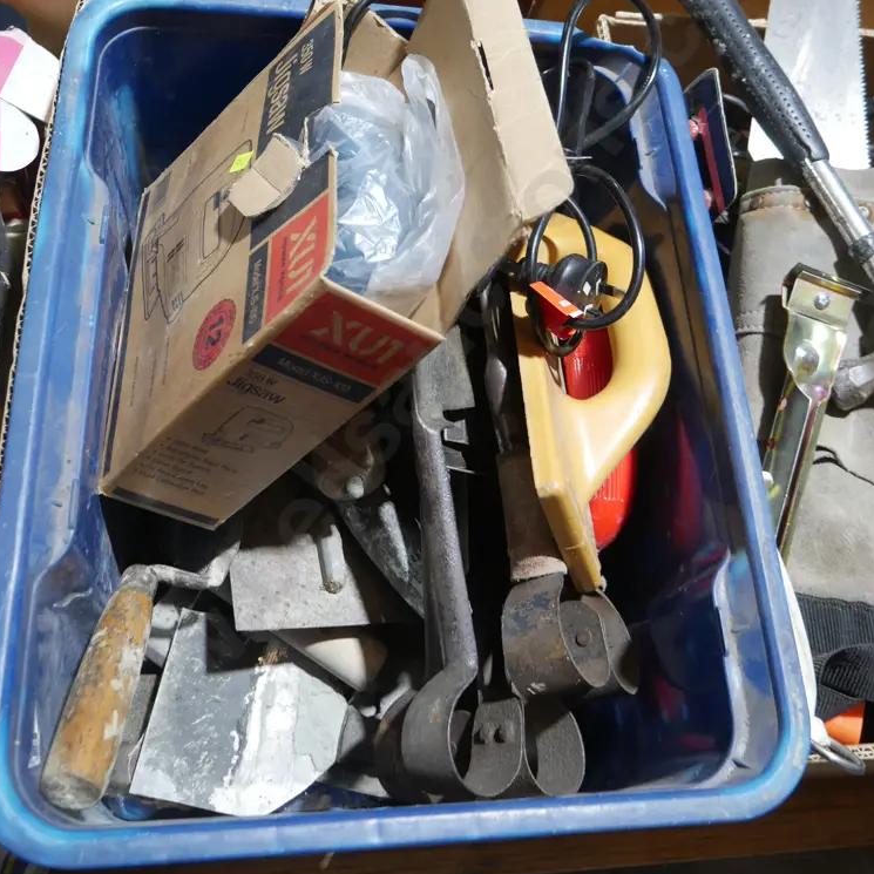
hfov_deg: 48.4
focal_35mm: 34
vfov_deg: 48.1
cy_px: 338
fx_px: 971
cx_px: 446
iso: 500
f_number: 3.5
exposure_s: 1/60
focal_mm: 14
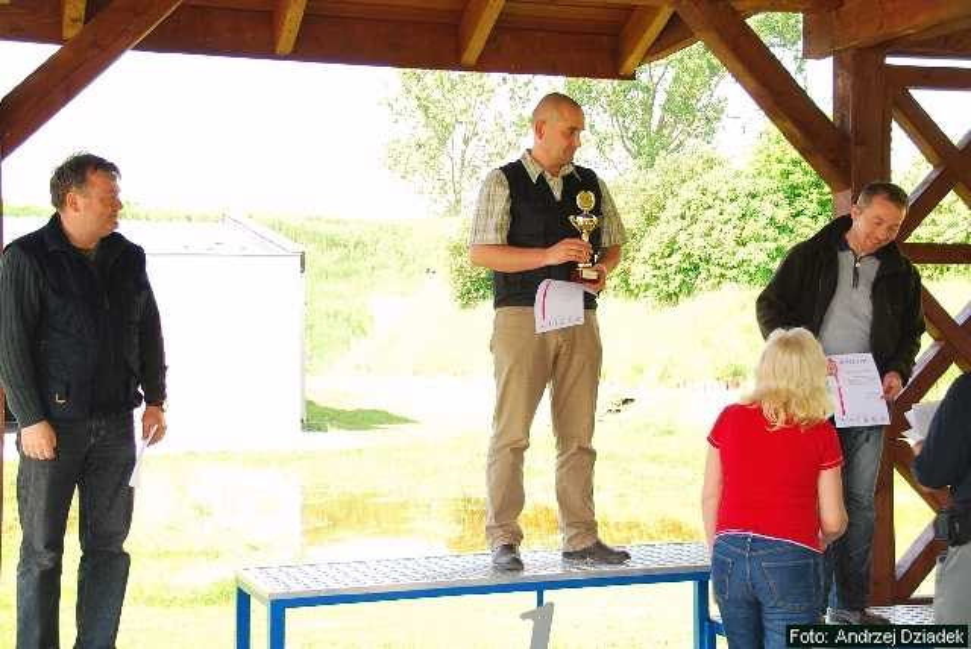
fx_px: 1417
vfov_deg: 25.8
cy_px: 324
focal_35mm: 52
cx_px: 486
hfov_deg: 37.8
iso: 100
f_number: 5.6
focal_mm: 35
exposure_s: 1/50
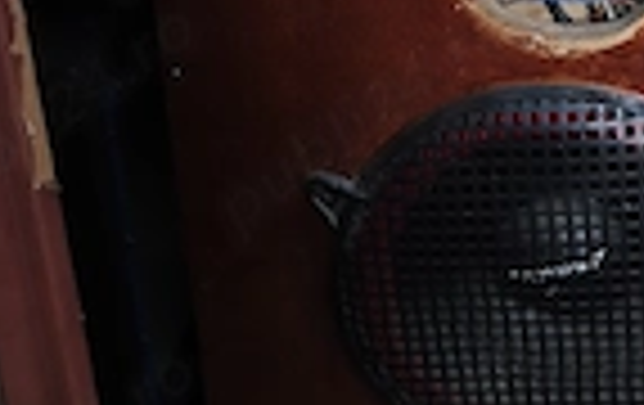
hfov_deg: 29.4
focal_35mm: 68
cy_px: 194
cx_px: 522
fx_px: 1196
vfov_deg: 19.2
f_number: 1.65
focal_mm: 6.14
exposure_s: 1/14.3
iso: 5000
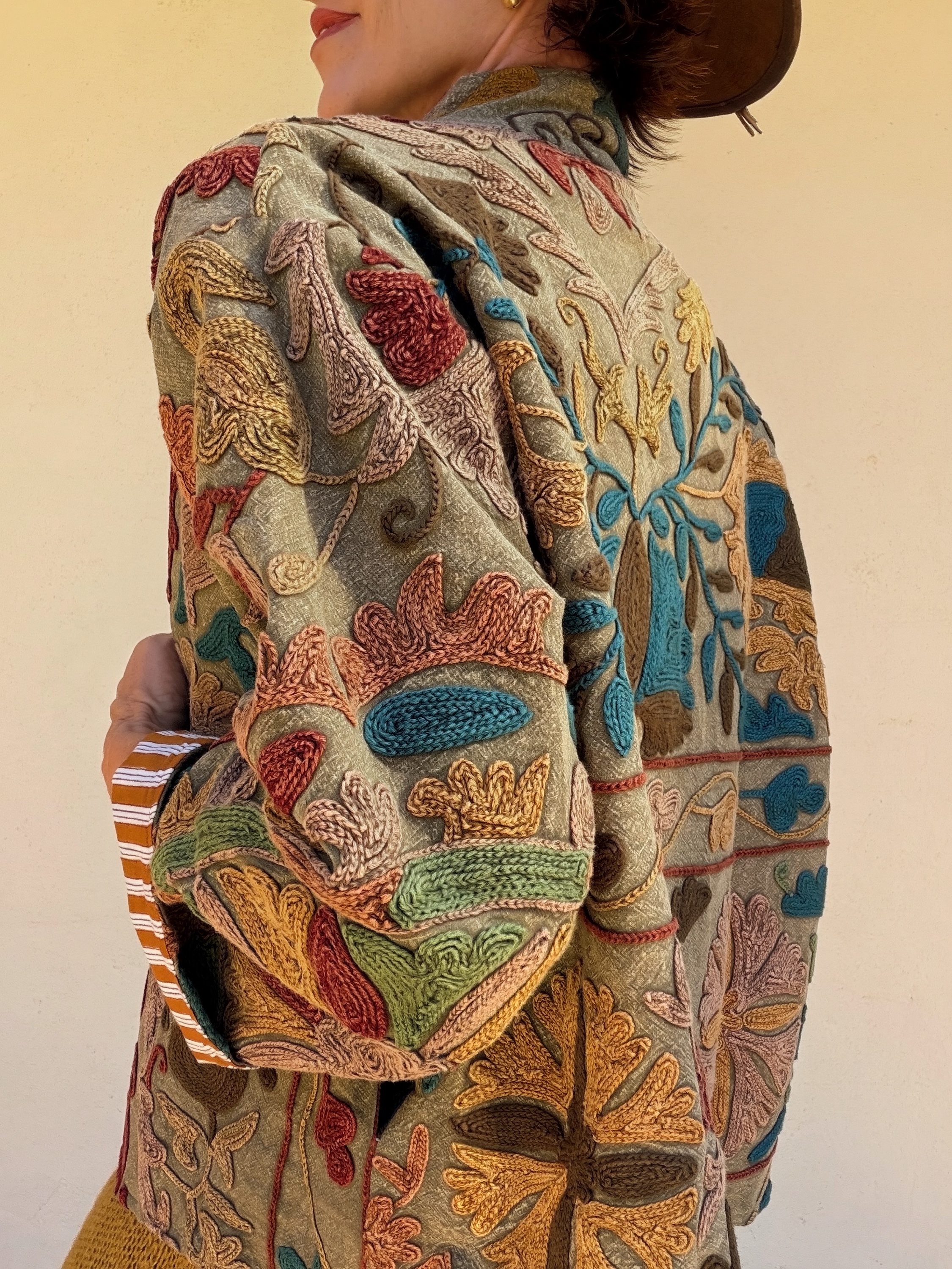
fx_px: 1100
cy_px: 634
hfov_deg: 46.8
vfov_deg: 60.0
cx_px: 476
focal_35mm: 30
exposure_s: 1/264
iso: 25
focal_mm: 2.71
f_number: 1.9
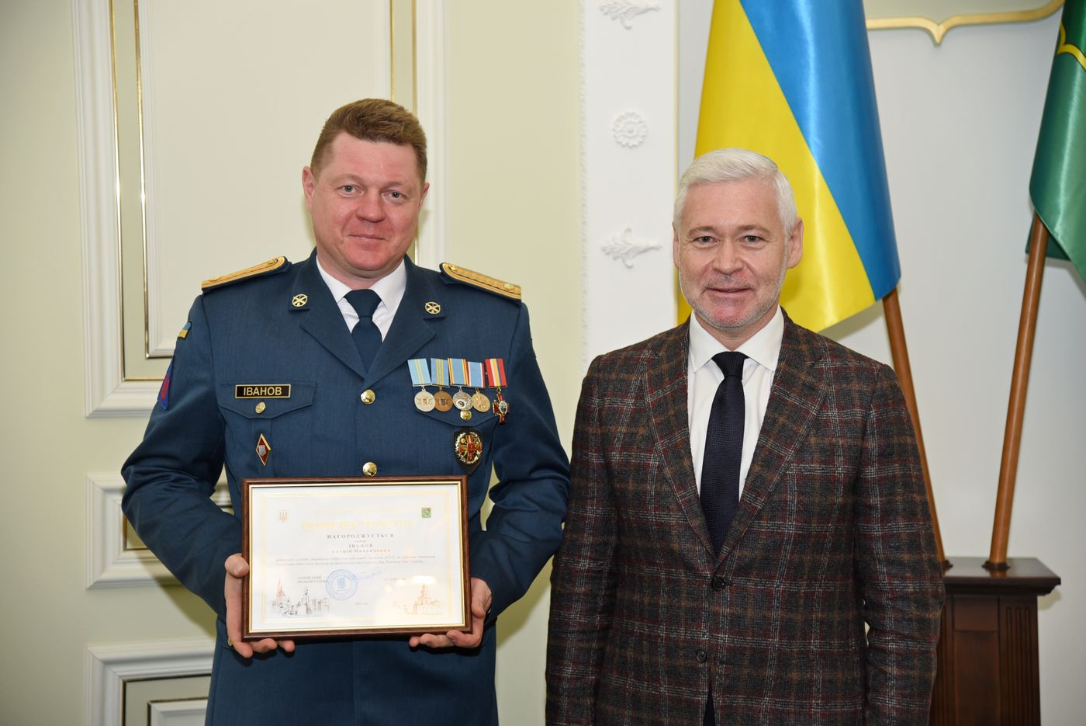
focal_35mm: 75
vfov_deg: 18.2
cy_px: 363
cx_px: 543
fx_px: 2264
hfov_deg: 27.0
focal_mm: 75
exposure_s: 1/200
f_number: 4
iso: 800
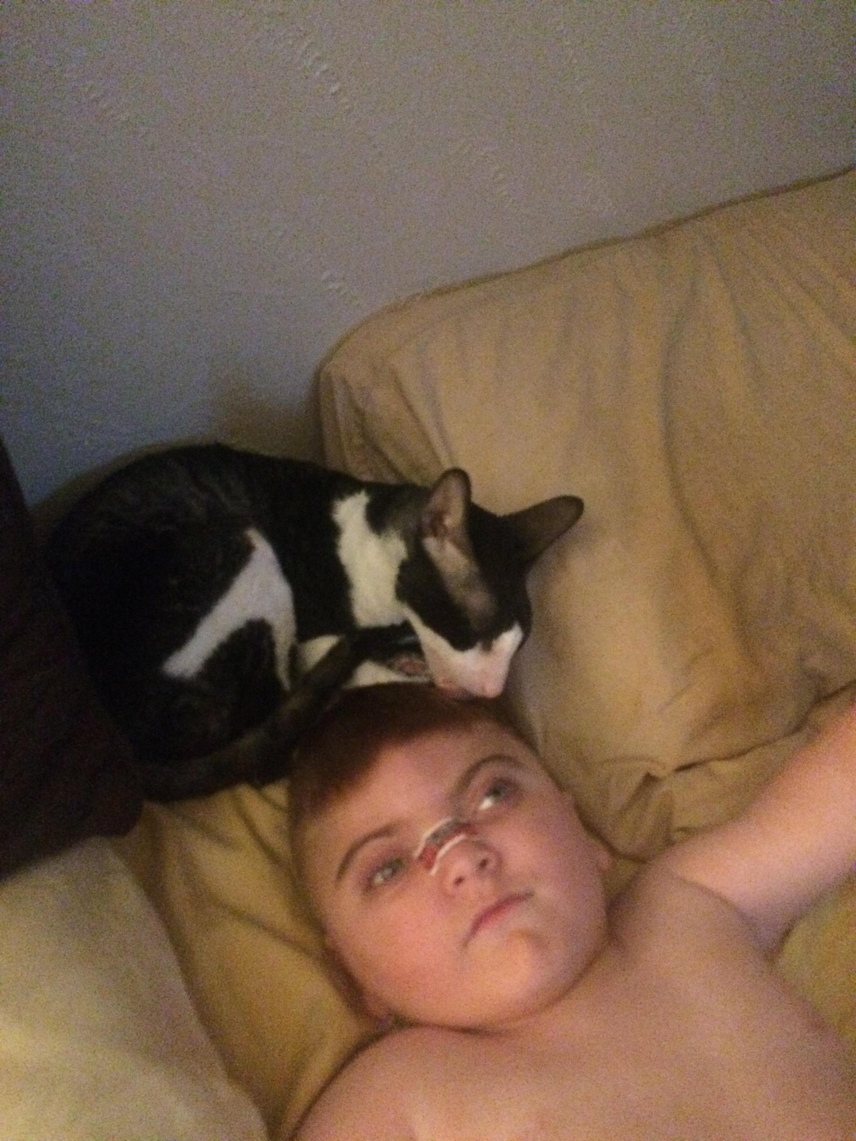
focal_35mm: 29
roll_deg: -8.8
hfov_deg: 48.2
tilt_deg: -43.0
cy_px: 570
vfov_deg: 61.7
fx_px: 956
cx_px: 428
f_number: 2.2
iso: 1250
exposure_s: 1/15
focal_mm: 4.15
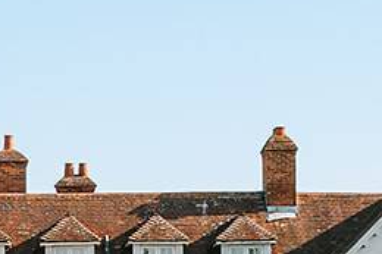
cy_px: 177
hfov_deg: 7.7
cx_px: 54
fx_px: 2842
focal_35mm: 268
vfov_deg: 5.1
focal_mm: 42.8
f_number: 14
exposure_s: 1/250
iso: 500
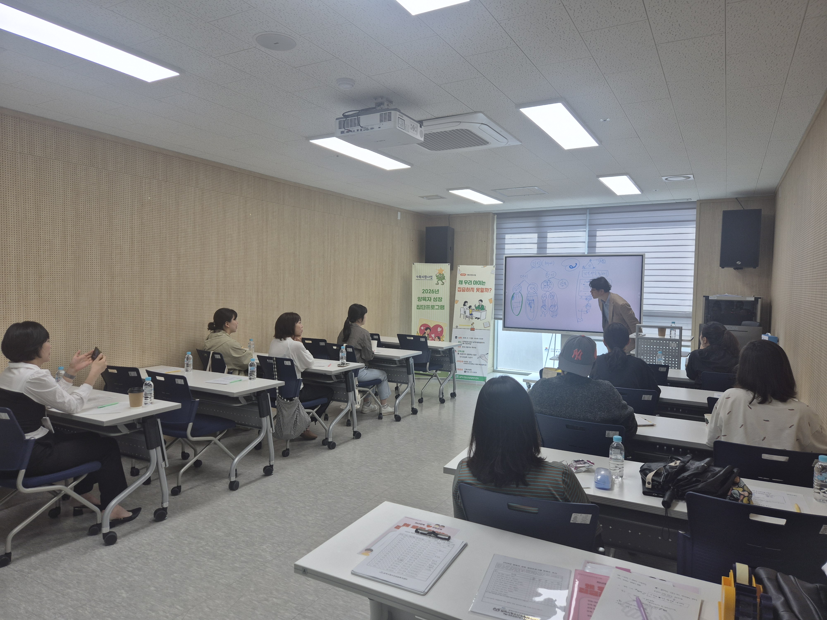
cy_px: 310
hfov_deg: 73.9
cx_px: 414
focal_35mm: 23
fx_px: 549
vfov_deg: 58.9
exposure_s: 1/120
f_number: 1.8
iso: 40
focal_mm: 5.4
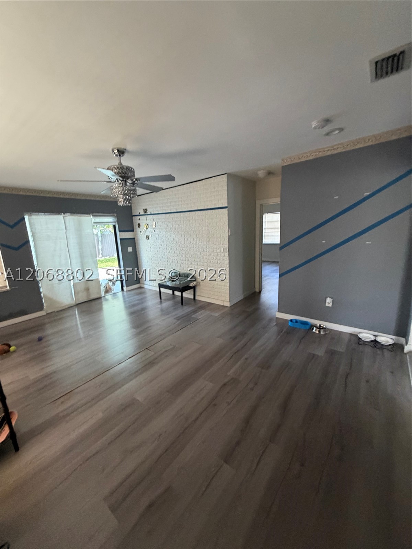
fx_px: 222
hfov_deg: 85.7
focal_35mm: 14
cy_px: 274
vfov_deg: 102.1
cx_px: 206
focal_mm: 2.22
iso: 400
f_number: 2.2
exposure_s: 1/60
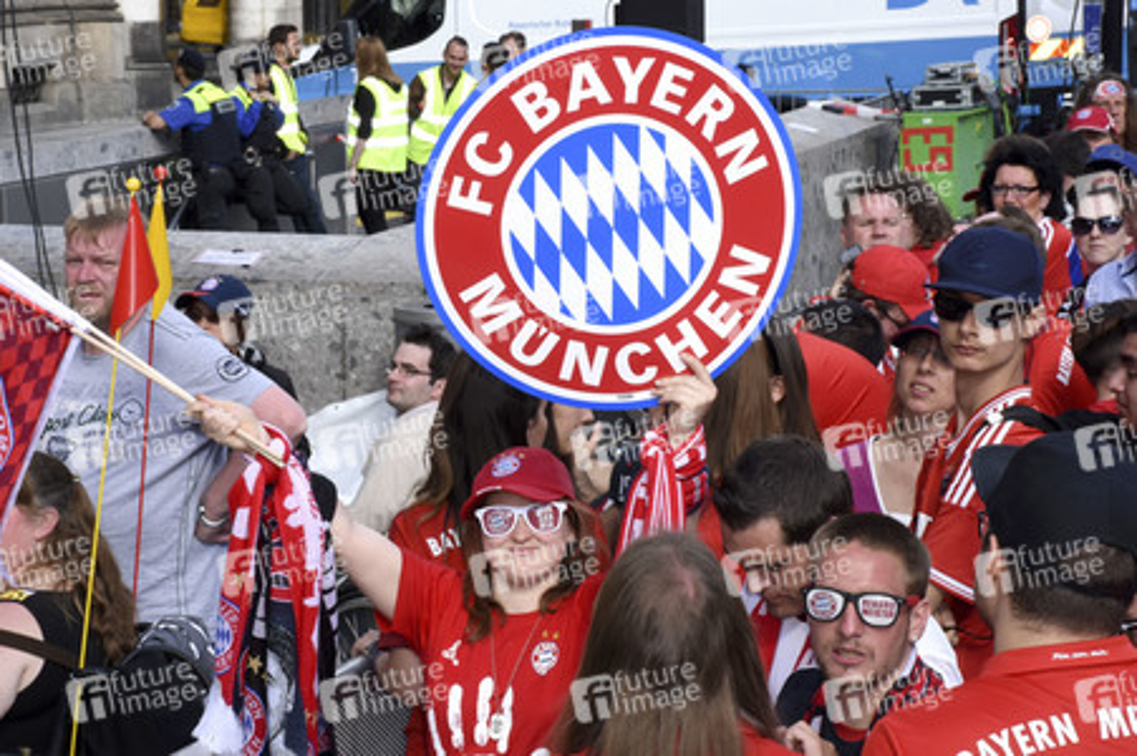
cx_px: 568
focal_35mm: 99
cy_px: 378
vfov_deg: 13.8
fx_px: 3124
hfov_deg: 20.6
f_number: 18
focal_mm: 66
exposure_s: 1/160
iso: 640
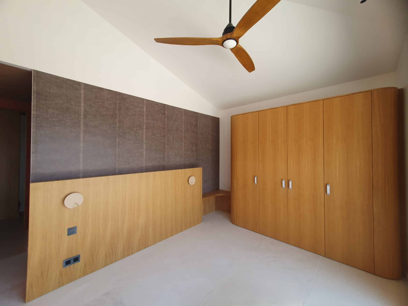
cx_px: 204
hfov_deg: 106.2
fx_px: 153
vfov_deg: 89.9
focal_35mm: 13
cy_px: 153
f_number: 2.2
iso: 50
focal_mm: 1.8
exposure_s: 1/120
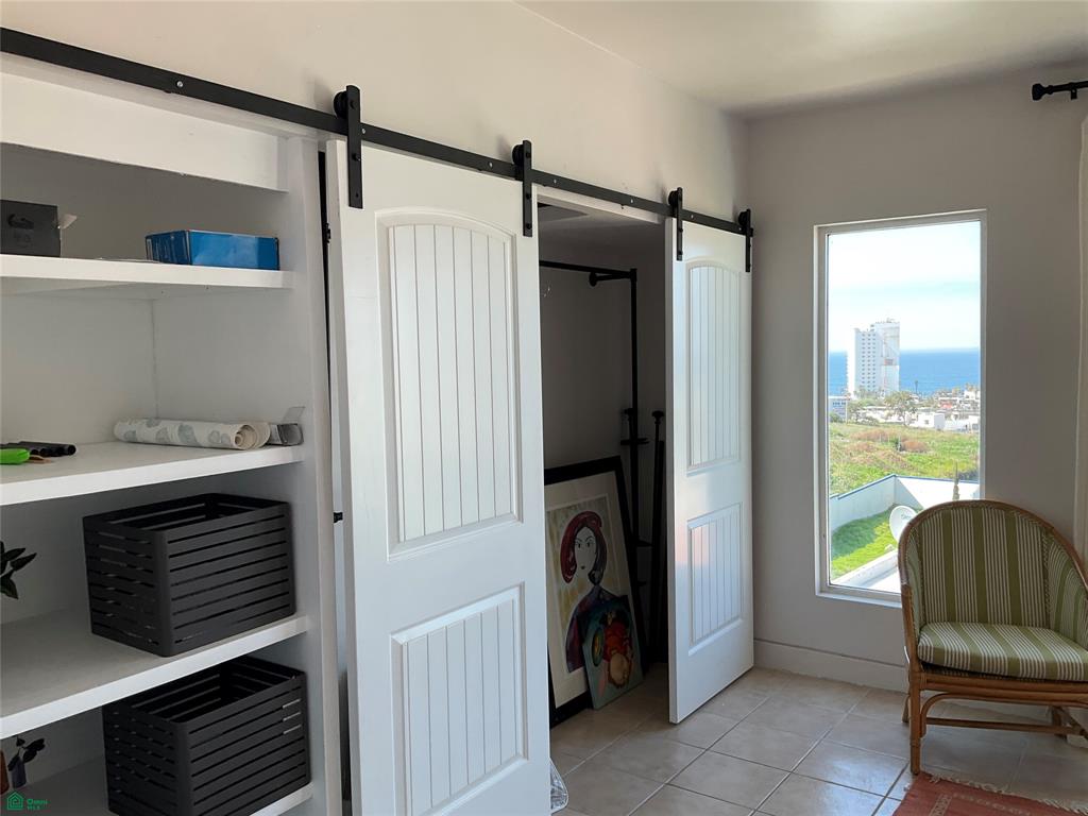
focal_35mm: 29
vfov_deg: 48.2
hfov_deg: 61.7
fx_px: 911
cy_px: 408
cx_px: 544
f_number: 1.8
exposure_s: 1/124
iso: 20
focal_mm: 3
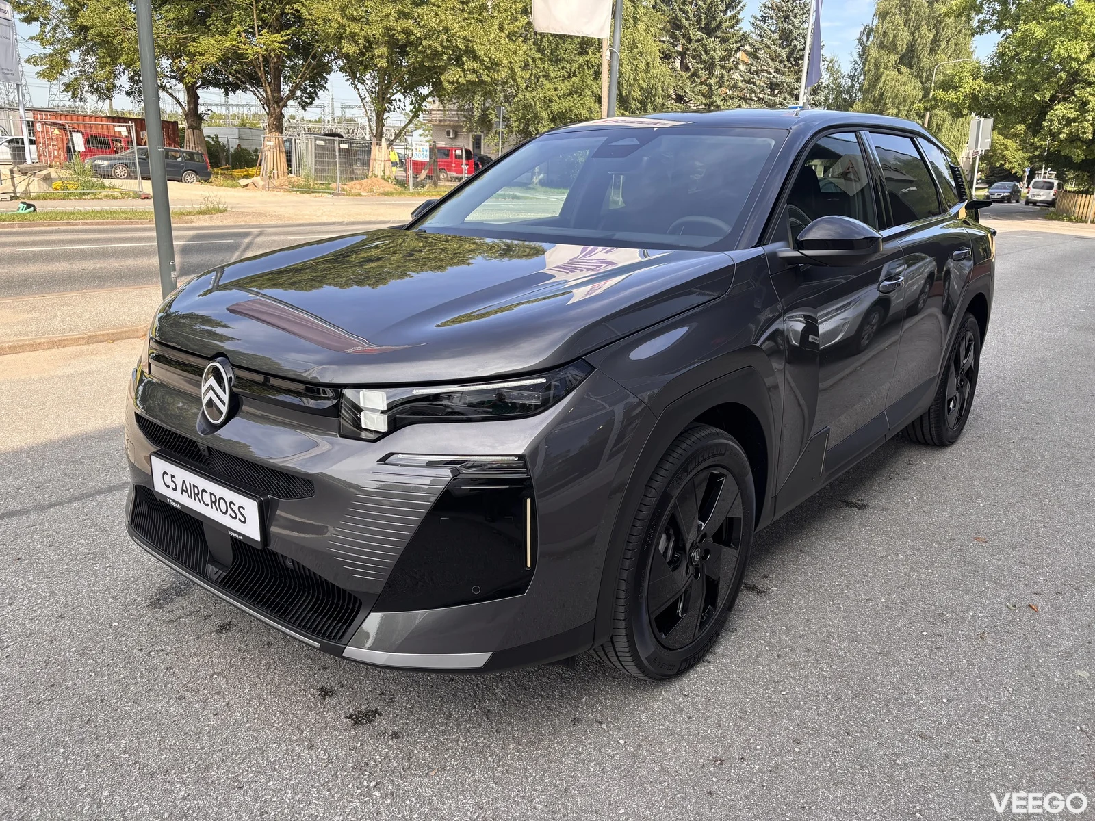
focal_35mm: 26
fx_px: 822
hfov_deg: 67.3
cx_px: 548
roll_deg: -2.7
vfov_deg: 53.1
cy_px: 410
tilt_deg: -17.0
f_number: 1.6
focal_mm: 5.96
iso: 50
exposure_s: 1/591
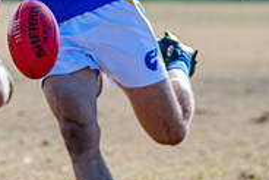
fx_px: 5100
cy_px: 15
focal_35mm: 682
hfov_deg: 3.0
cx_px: 4
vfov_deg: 2.0
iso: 640
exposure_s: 1/1600
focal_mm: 210
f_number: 6.3
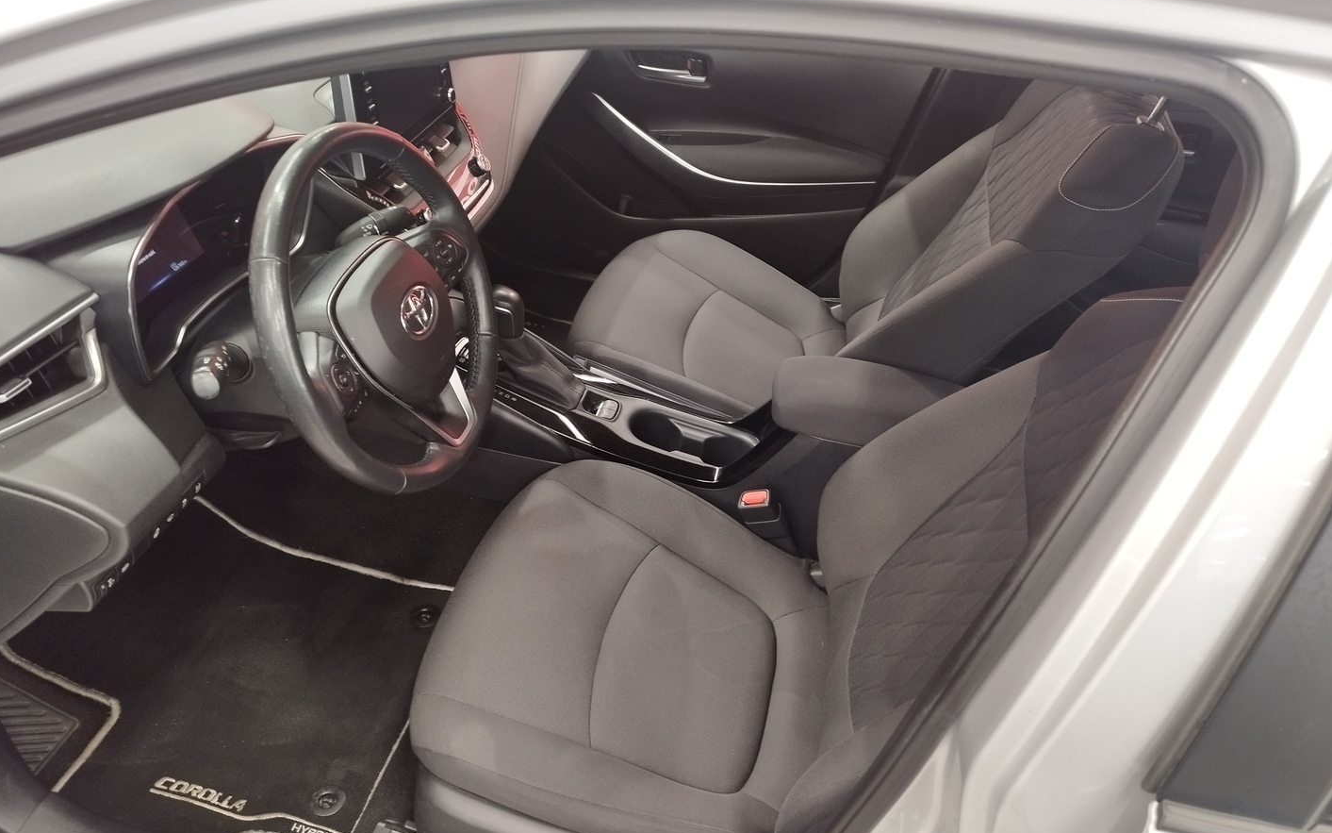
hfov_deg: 68.4
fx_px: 980
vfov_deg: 46.0
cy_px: 450
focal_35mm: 27
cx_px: 674
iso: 300
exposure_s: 1/25
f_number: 1.89
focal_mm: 5.95
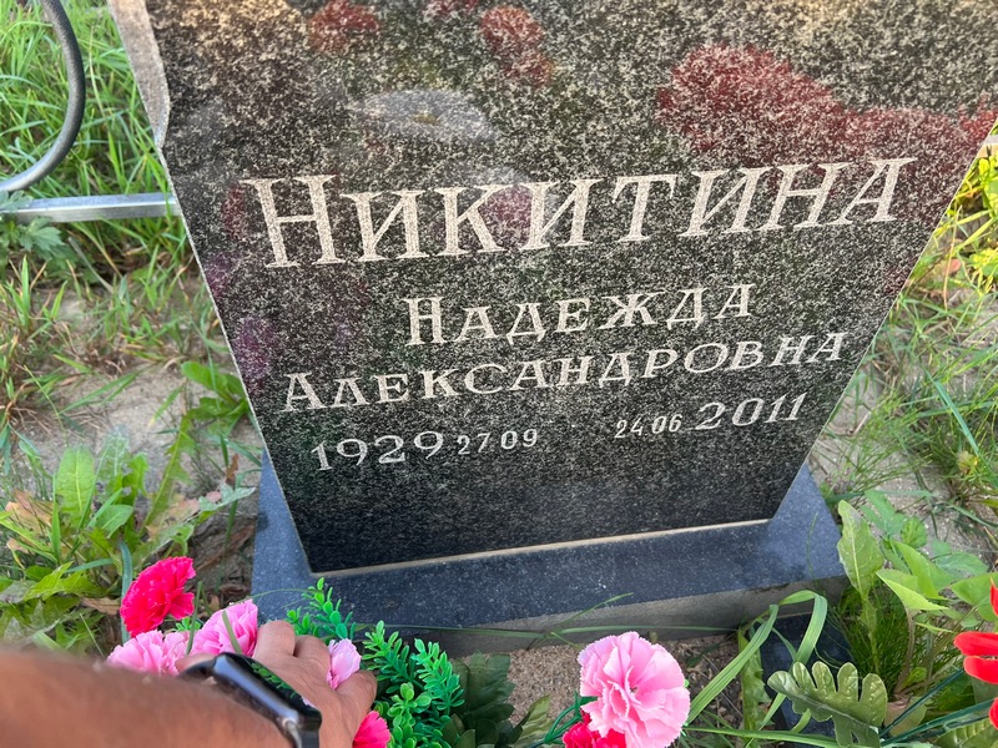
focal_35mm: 26
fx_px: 750
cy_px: 374
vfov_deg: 53.1
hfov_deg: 67.3
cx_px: 499
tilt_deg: -50.2
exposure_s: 1/138
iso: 50
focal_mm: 5.7
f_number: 1.5
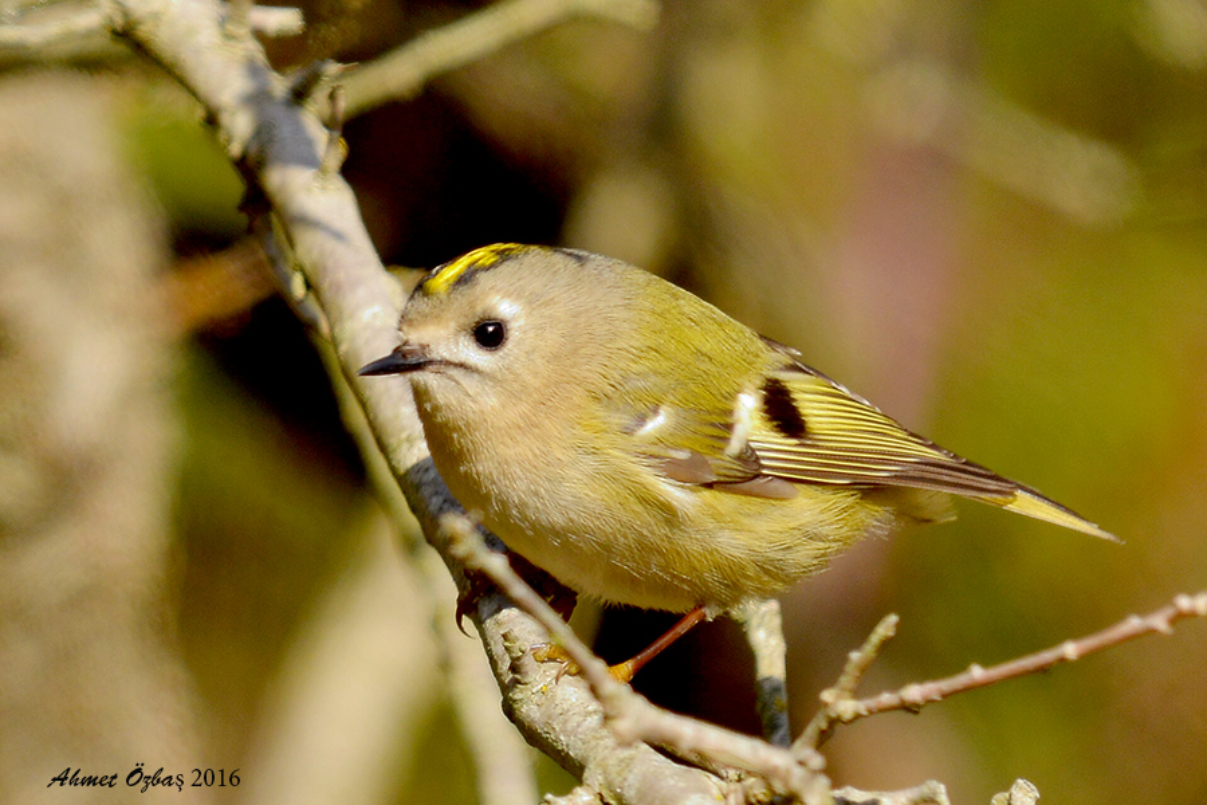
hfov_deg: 4.1
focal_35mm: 500
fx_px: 16763
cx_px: 604
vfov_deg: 2.7
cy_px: 402
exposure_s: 1/800
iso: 400
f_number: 6.3
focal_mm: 500
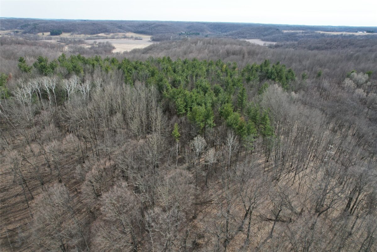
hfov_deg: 78.6
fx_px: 230
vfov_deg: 57.2
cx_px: 188
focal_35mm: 22
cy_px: 126
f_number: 2.8
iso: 200
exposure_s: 1/1250
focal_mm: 8.38
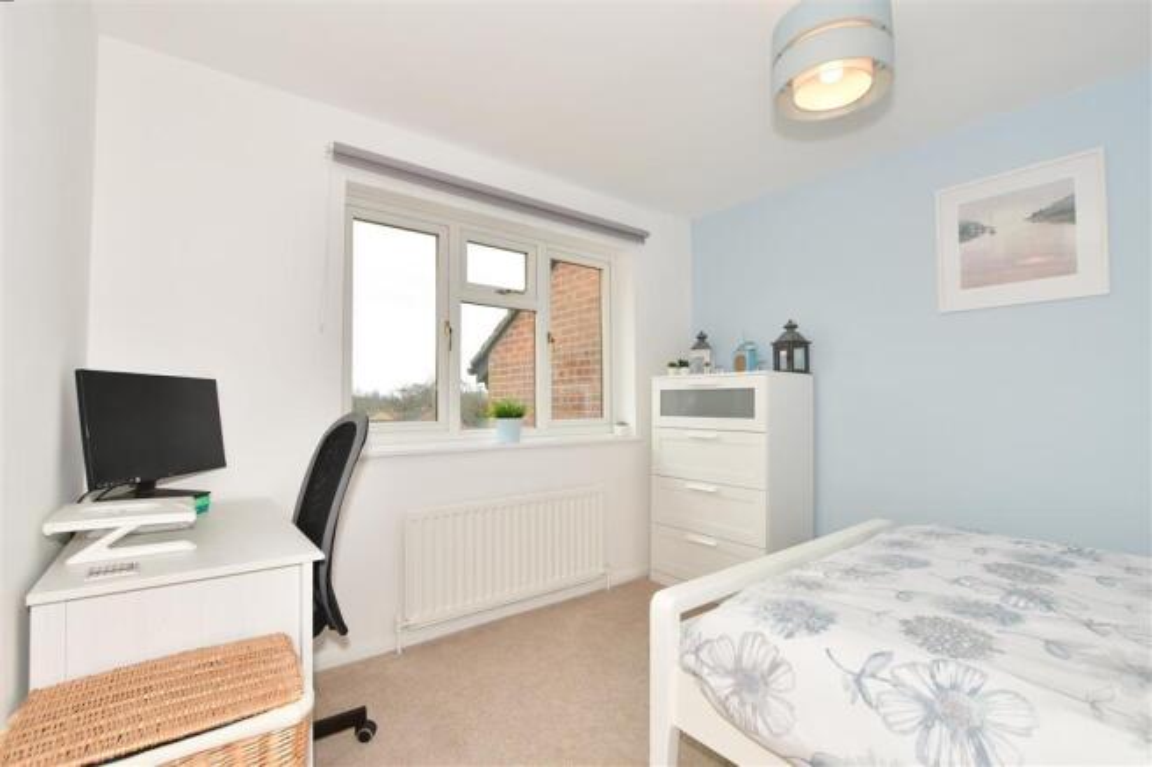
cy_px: 384
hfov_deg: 100.4
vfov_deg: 77.3
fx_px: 480
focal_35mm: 15
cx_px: 576
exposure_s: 1/60
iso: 200
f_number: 8
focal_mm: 10
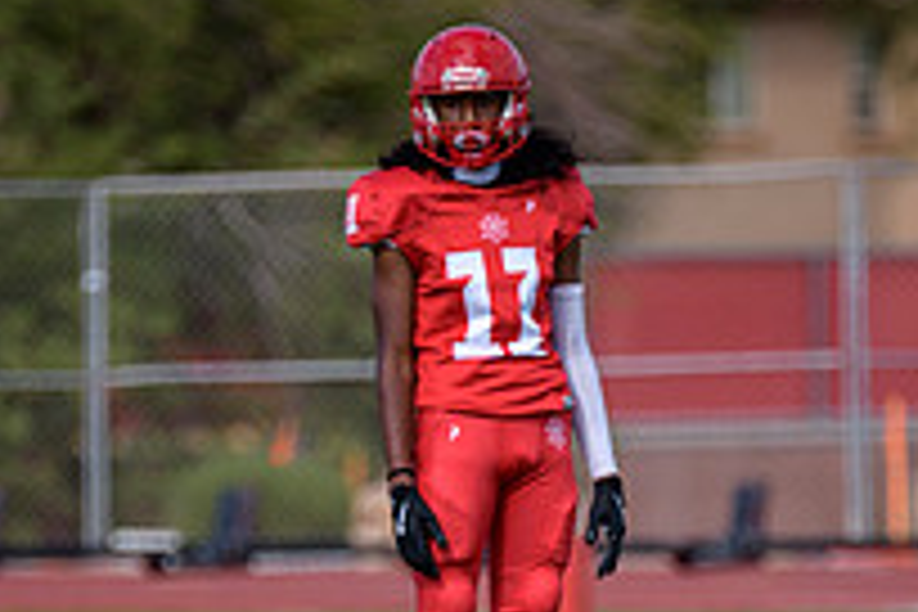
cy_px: 628
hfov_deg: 2.4
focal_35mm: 854
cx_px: 436
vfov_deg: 1.6
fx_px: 21775
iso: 200
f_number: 2.8
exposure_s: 1/3200
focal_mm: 300
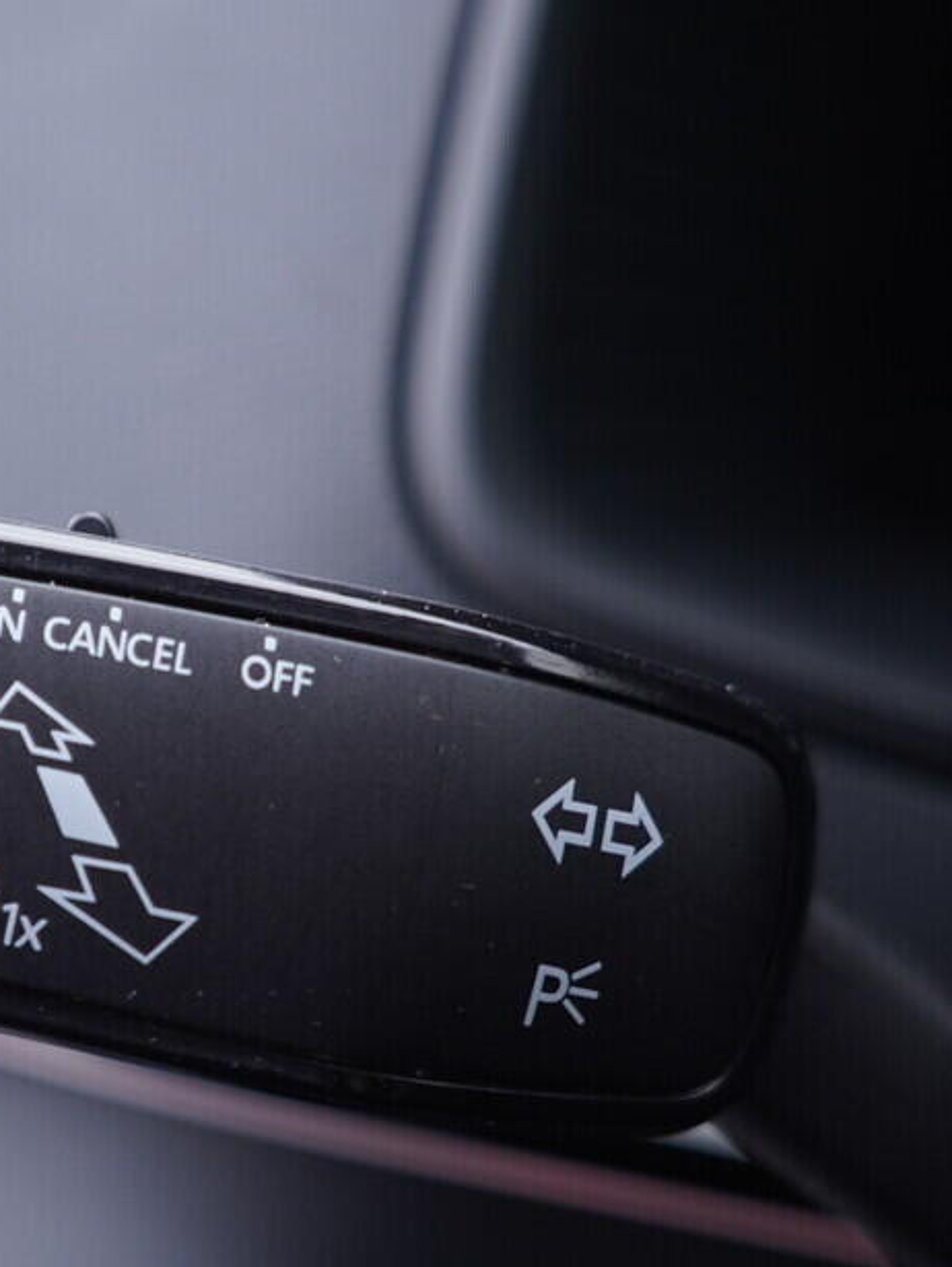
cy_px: 659
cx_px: 37
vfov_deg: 24.1
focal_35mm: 81
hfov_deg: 17.9
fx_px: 2967
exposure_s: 1/40
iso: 200
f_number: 2.8
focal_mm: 24
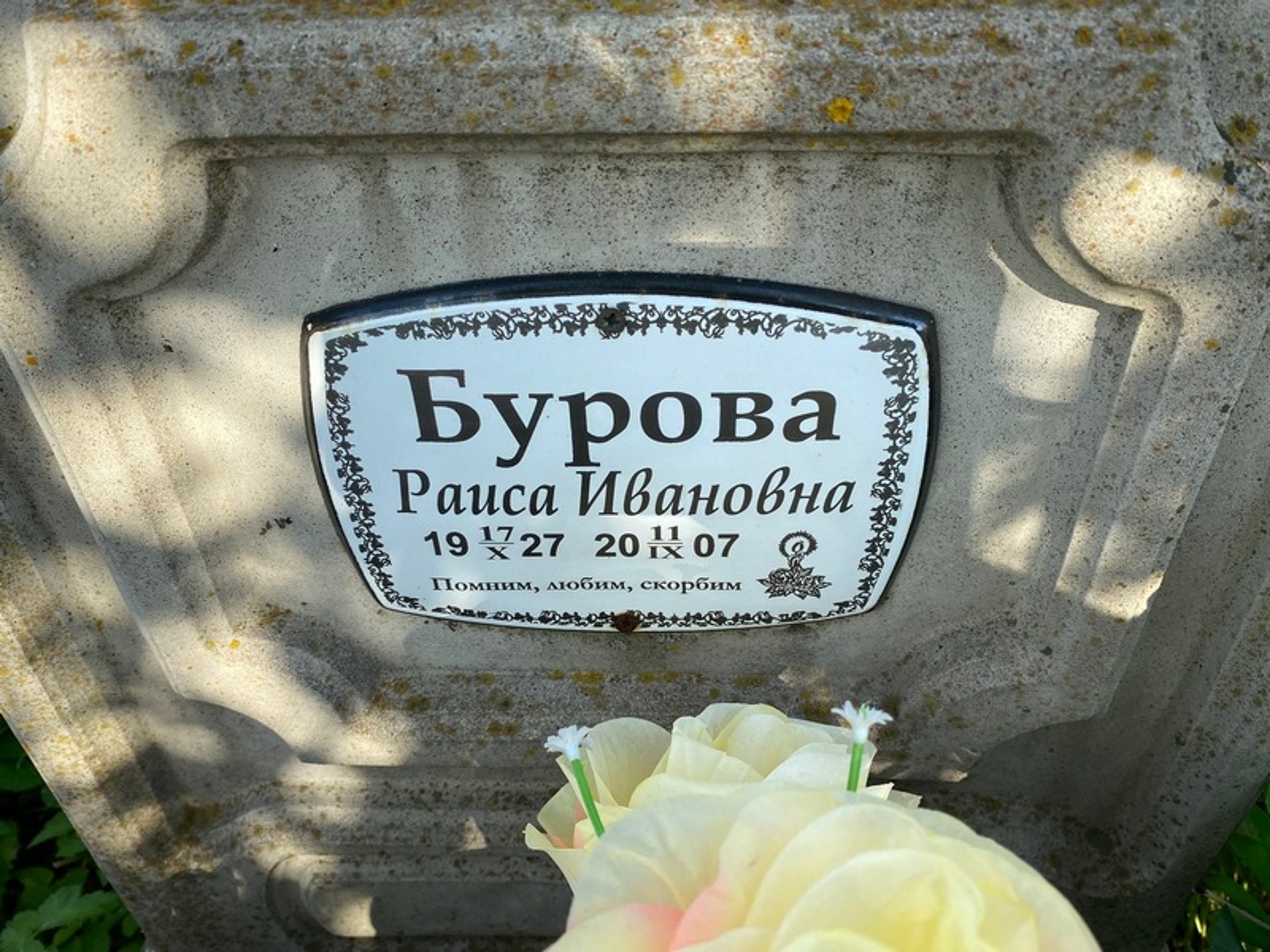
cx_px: 635
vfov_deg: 53.1
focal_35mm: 26
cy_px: 476
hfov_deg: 67.3
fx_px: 954
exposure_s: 1/871
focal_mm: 4.25
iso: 32
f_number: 1.8
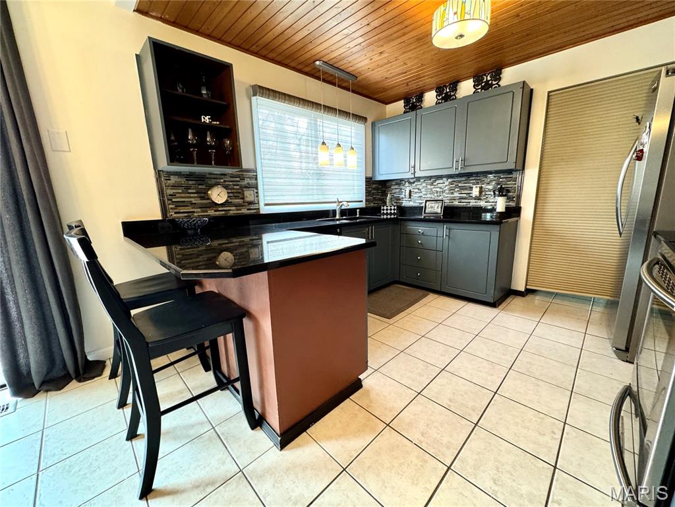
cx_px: 338
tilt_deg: -10.6
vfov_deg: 85.7
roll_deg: +0.8
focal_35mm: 14
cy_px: 254
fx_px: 273
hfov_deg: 102.1
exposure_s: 1/60
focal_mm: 2.22
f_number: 2.2
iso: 250
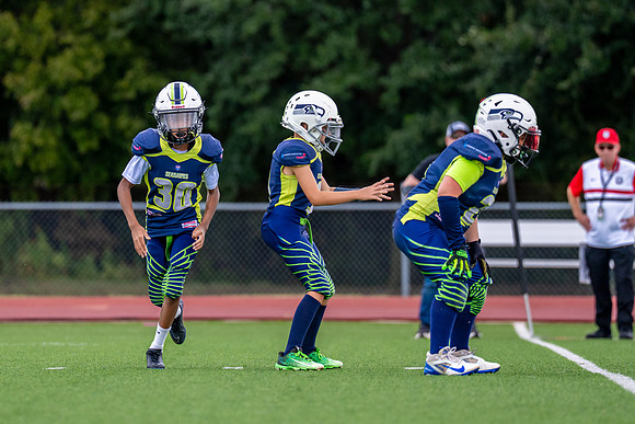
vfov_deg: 3.8
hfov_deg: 5.8
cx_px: 278
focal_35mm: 358
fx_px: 6310
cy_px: 159
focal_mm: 200
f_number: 2.8
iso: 400
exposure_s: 1/2500
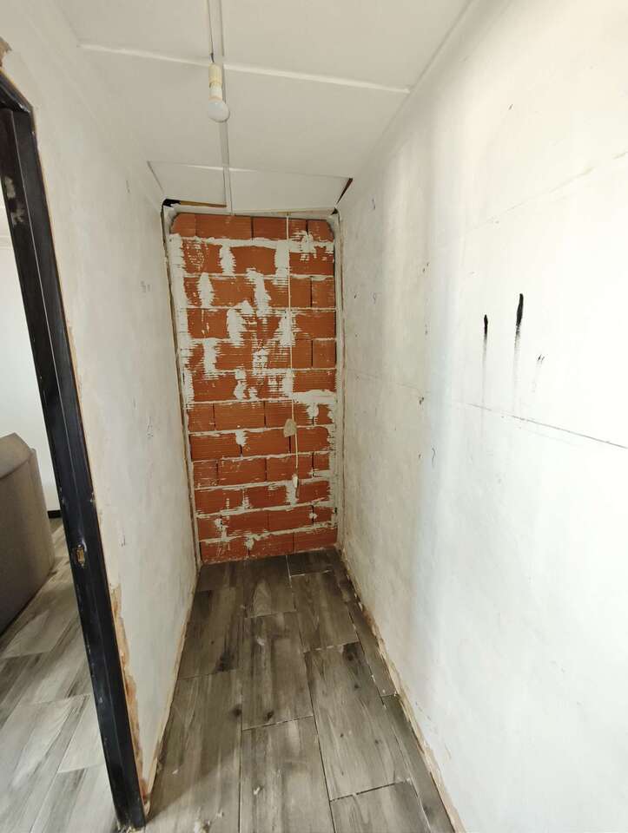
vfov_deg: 102.0
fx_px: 338
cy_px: 416
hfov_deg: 85.8
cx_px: 314
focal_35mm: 14
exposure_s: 1/33.6
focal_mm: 2.16
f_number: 2.2
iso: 1000
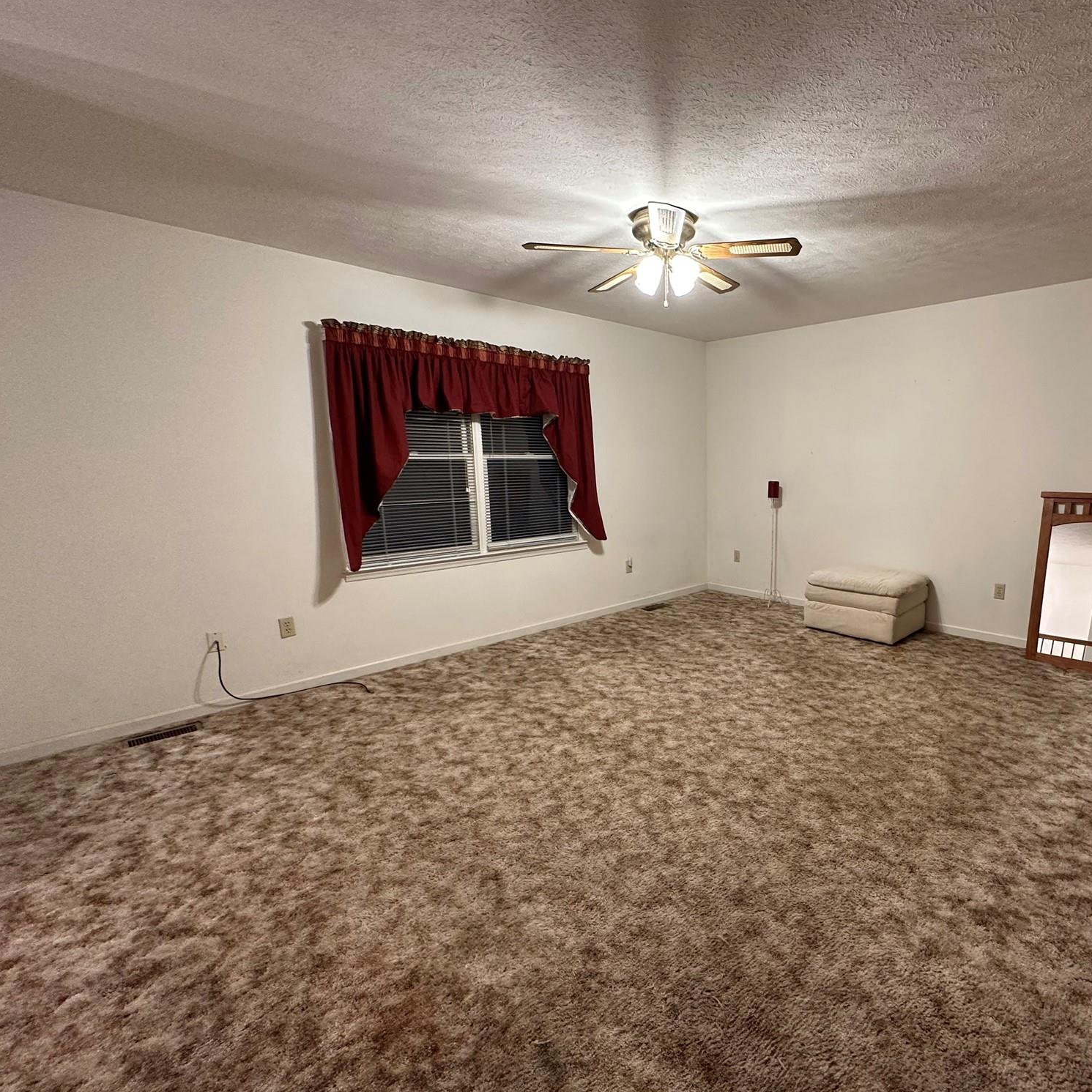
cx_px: 725
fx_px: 607
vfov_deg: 84.0
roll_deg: -0.4
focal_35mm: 17
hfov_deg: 81.2
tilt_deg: -9.9
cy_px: 547
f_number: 2.2
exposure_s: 1/60
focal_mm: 2.22
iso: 250
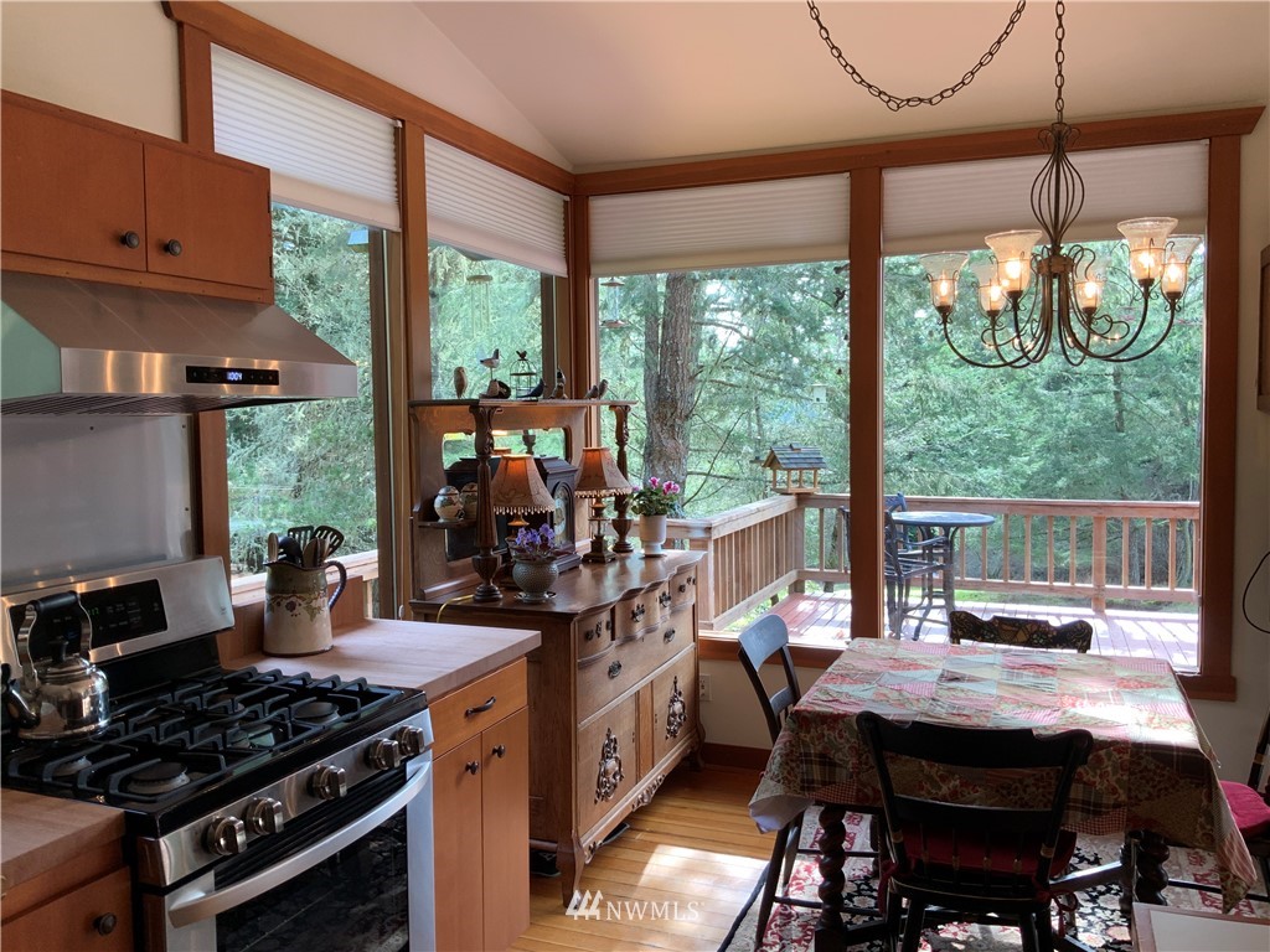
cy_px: 476
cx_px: 635
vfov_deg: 48.2
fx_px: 1064
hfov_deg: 61.7
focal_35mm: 29
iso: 40
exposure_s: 1/120
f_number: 1.8
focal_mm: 3
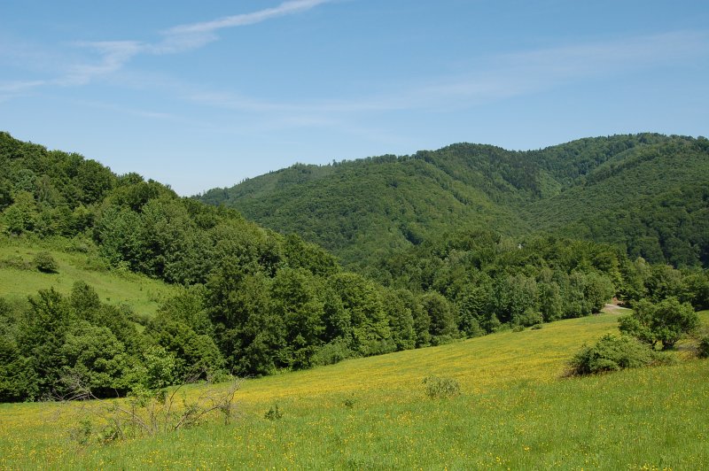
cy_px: 236
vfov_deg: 39.9
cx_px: 354
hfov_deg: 57.3
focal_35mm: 33
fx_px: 649
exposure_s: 1/160
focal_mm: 22
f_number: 11
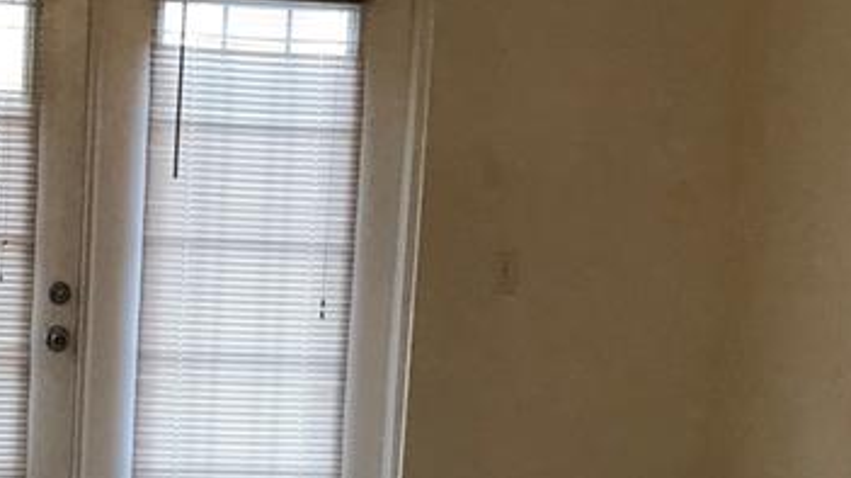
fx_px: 2007
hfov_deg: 23.4
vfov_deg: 13.5
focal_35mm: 89
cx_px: 104
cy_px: 417
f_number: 1.8
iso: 40
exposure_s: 1/17
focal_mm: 3.99
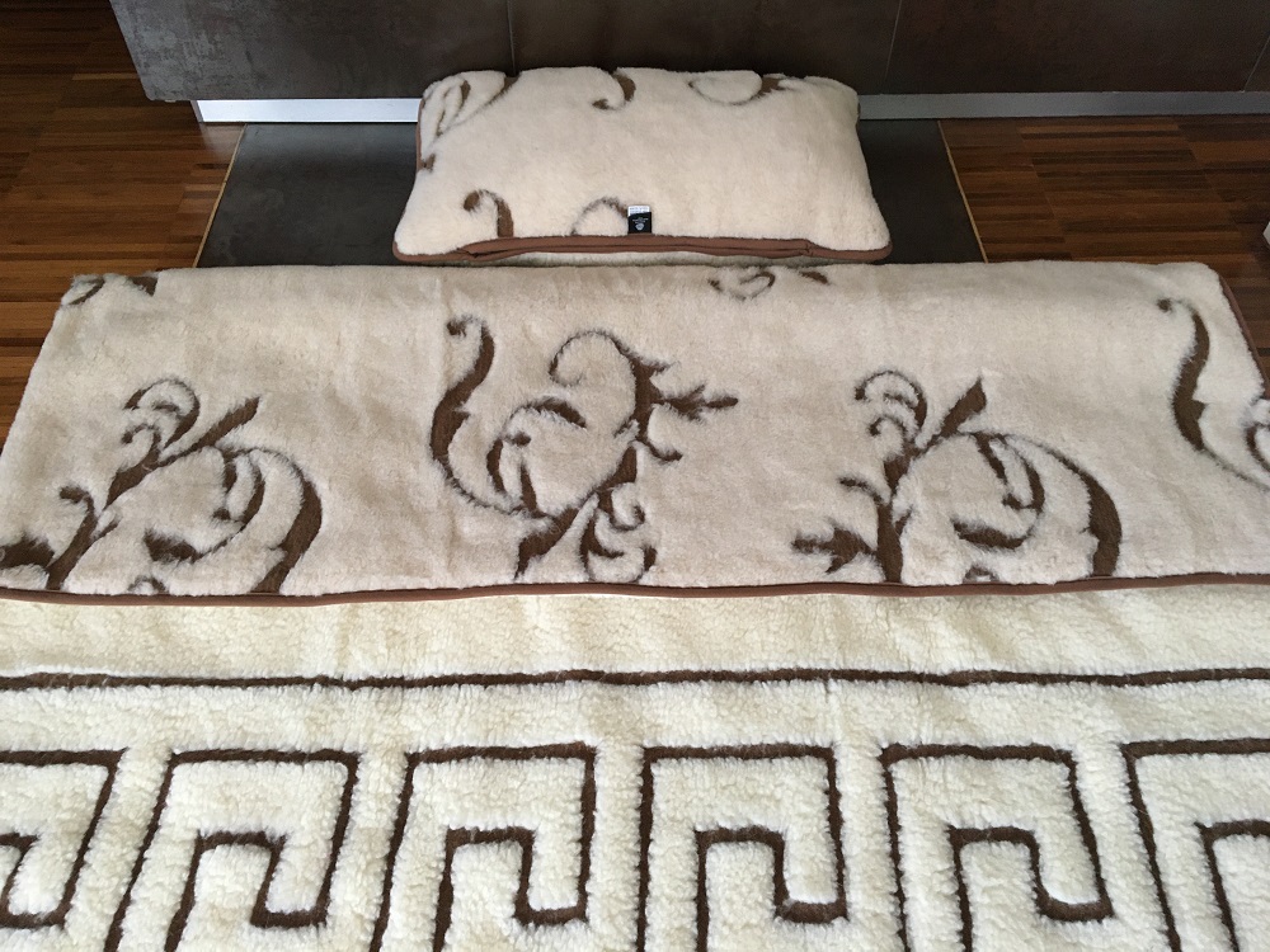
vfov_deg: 48.2
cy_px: 476
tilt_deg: -50.6
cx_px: 635
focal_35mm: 29
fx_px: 1064
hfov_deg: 61.7
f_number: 2.2
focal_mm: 4.15
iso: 160
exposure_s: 1/33
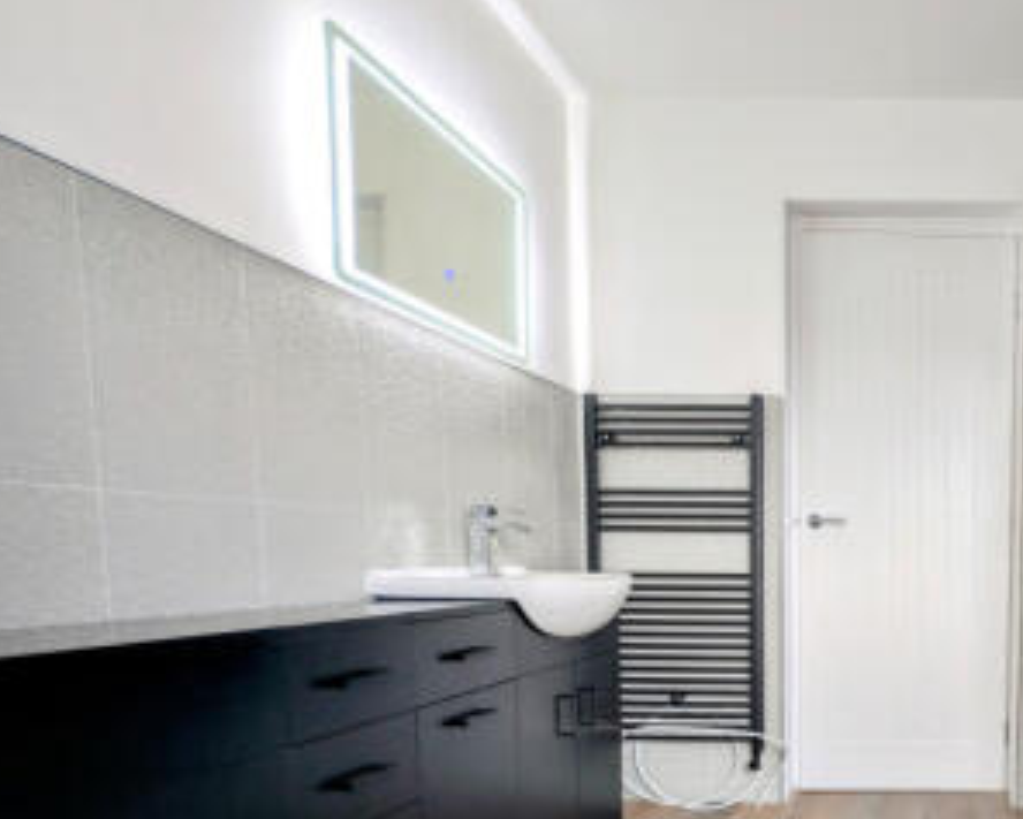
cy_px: 610
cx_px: 919
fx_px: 697
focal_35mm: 23
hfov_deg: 61.3
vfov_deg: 57.9
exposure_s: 1/41.6
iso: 39
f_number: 1.95
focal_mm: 2.23
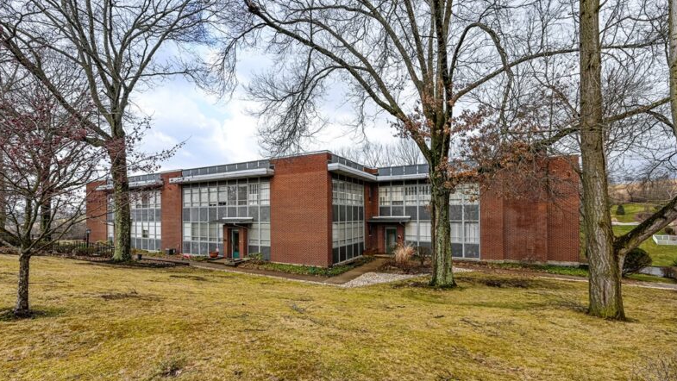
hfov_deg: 99.4
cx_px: 335
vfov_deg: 66.9
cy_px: 214
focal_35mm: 16
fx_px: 287
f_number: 8
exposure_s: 1/160
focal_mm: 15
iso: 250
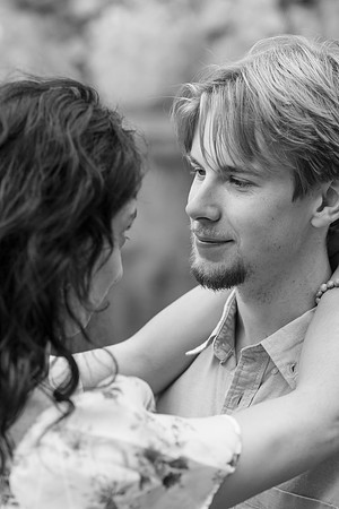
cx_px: 170
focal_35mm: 85
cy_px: 254
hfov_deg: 16.1
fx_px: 1201
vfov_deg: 23.9
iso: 800
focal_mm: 85
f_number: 4.5
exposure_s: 1/250
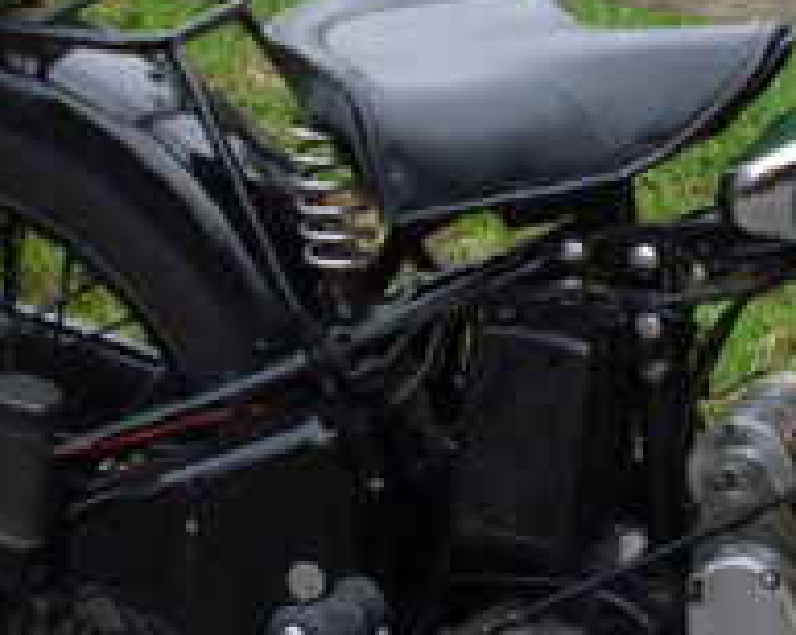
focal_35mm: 197
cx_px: 516
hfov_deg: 9.8
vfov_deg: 7.8
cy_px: 239
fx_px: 4636
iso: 80
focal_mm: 6.3
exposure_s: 1/250
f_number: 2.8
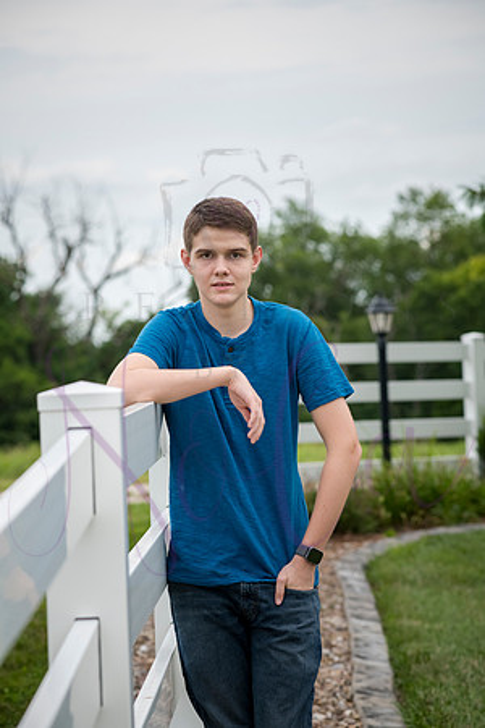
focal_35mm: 112
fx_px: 2263
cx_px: 242
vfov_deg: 18.3
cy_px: 364
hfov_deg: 12.2
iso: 640
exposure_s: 1/640
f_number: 5.6
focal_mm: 112
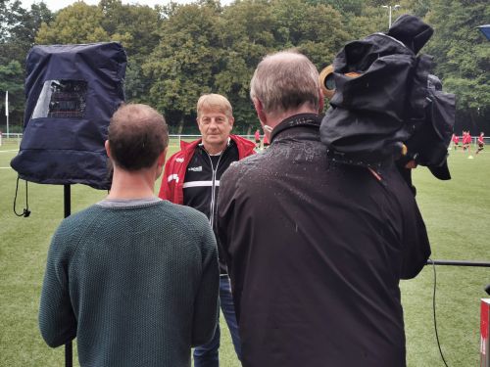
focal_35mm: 51
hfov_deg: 37.5
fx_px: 722
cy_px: 184
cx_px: 245
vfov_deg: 28.6
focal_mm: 5.56
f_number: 1.6
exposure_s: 1/605
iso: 50
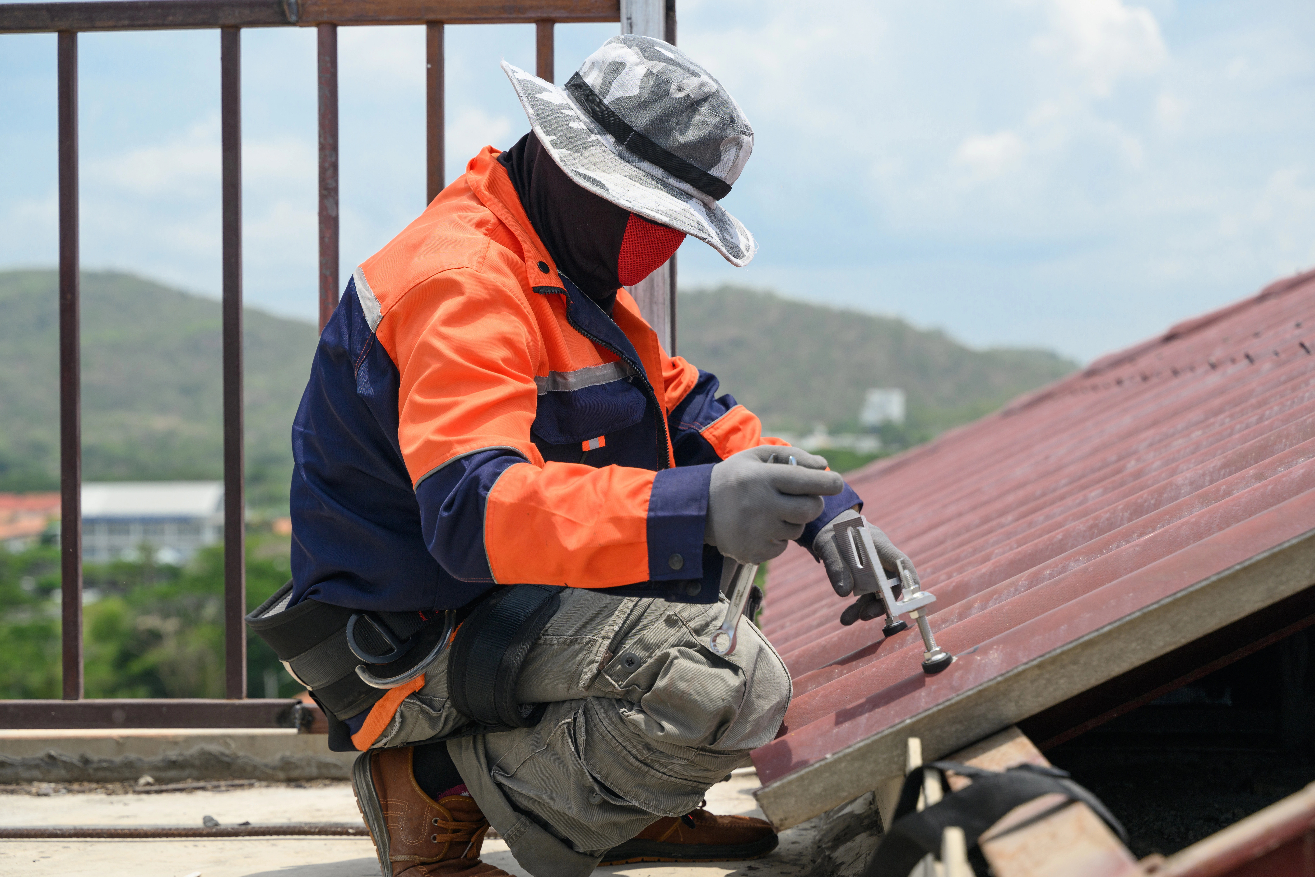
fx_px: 2338
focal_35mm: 64
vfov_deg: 21.2
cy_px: 438
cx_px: 658
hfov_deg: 31.4
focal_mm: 64
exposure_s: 1/2000
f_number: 4.5
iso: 64
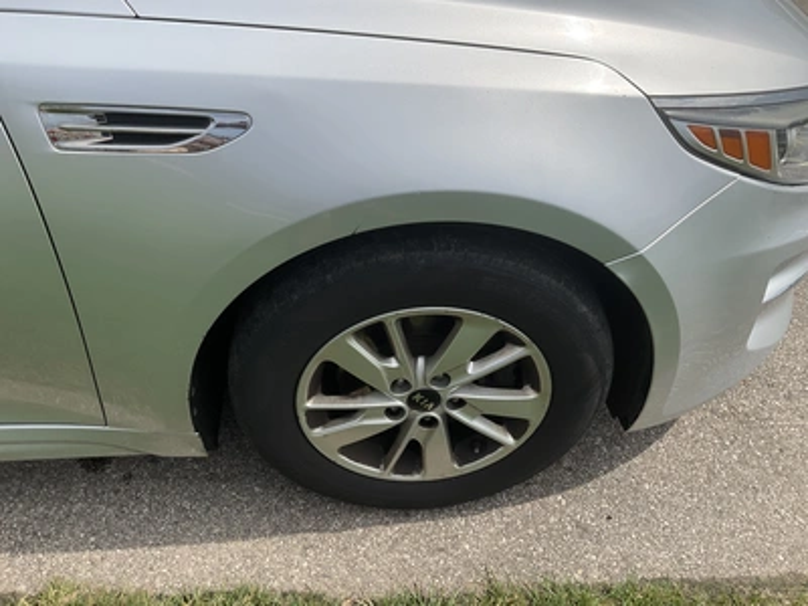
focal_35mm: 29
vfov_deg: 48.2
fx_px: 677
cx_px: 404
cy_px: 303
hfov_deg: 61.7
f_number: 1.8
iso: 25
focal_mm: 3
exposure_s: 1/2959
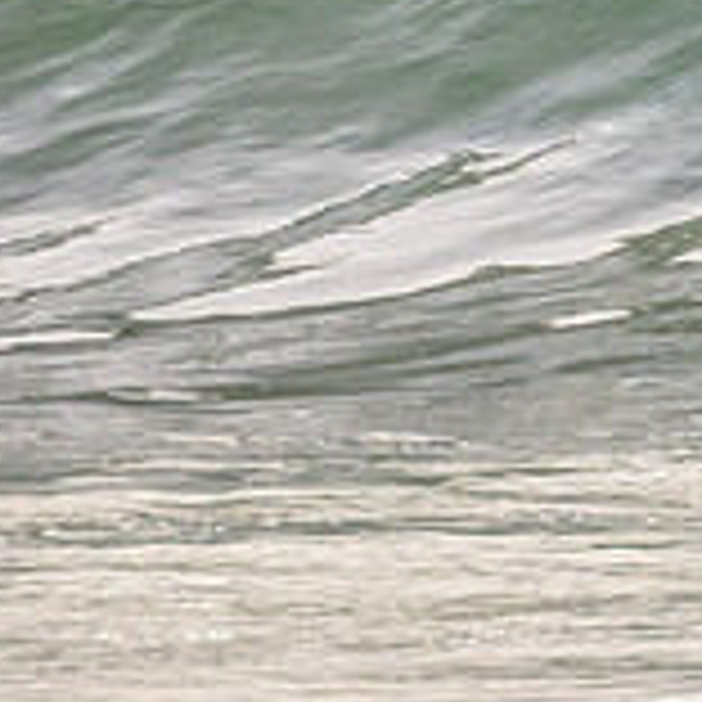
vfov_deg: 0.9
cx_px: 1197
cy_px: -99
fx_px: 43456
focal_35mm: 1894
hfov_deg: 0.9
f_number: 5.6
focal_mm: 400
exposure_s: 1/2500
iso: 250
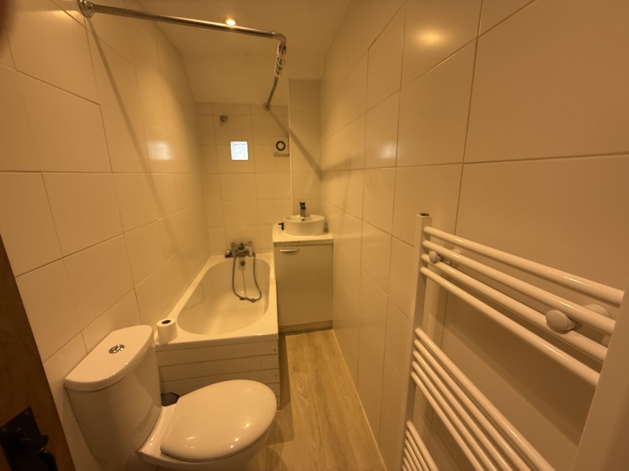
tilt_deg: -13.3
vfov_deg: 85.7
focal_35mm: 14
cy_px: 236
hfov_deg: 102.1
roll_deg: +0.0
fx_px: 254
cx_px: 314
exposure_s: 1/99
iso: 250
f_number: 2.2
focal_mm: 2.22
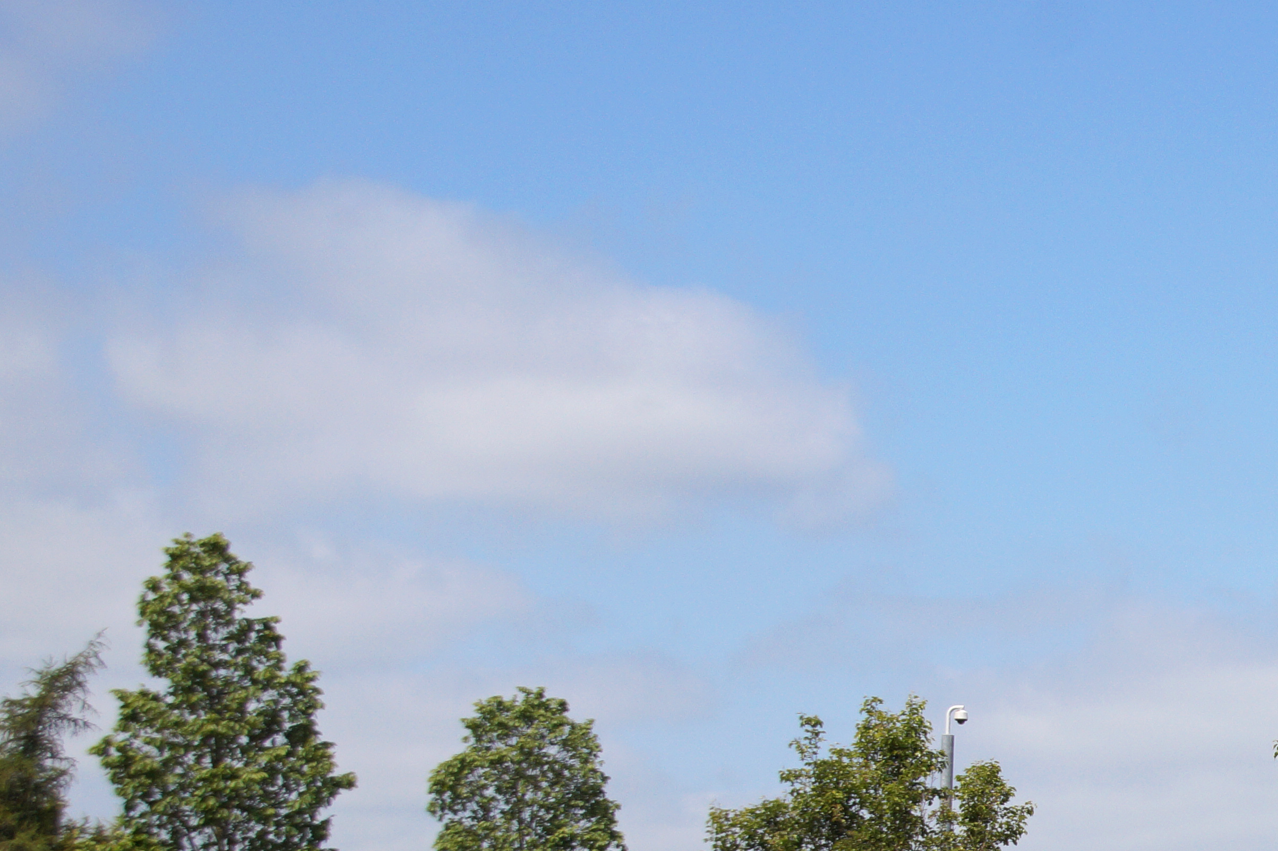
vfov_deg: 13.2
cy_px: 935
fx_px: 3619
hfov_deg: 19.2
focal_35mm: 102
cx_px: 1385
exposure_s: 1/320
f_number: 8
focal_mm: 30
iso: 200
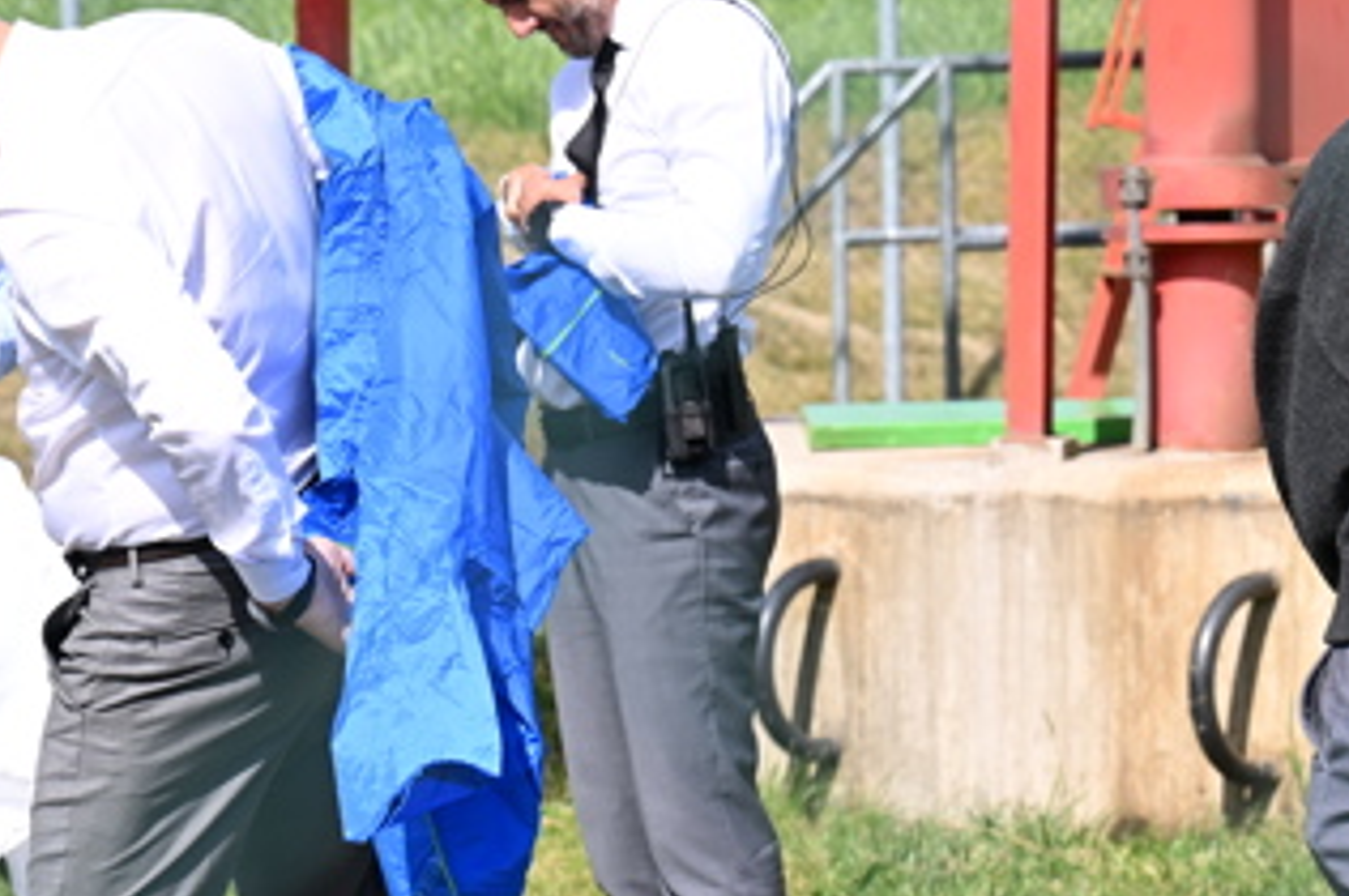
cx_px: -120
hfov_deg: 10.8
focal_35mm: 188
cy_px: 661
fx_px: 7037
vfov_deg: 7.3
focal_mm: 86
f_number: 5.6
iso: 320
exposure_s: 1/1250
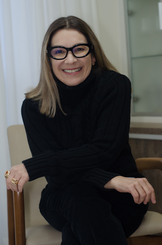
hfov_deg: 18.1
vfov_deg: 27.0
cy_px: 122
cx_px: 81
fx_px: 509
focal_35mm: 75
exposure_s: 1/125
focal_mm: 50
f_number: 3.2
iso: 800
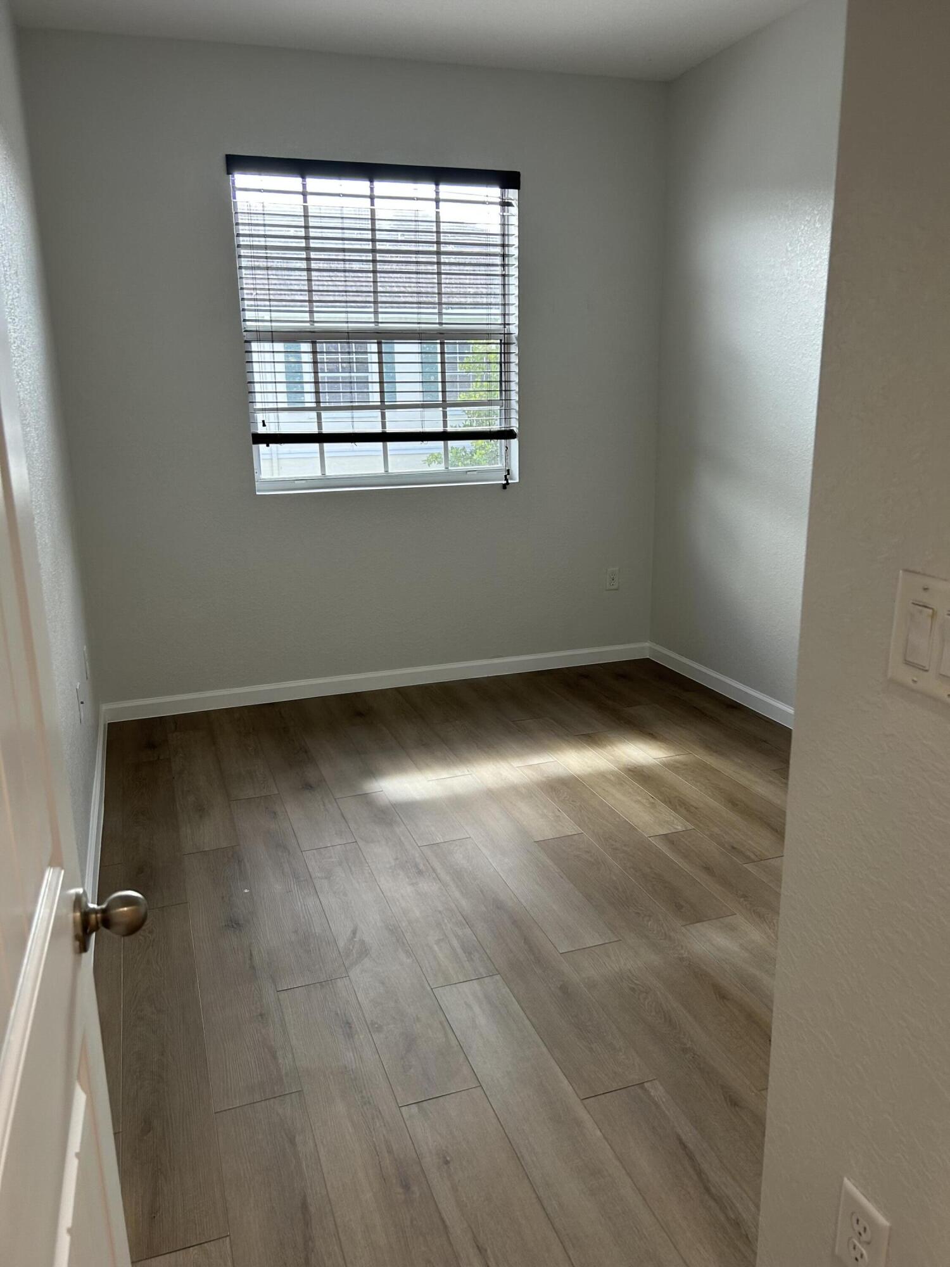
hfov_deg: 53.1
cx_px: 475
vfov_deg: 67.3
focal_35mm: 26
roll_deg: +0.3
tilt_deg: -14.3
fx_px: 951
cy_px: 634
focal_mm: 5.7
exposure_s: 1/120
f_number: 1.5
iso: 100
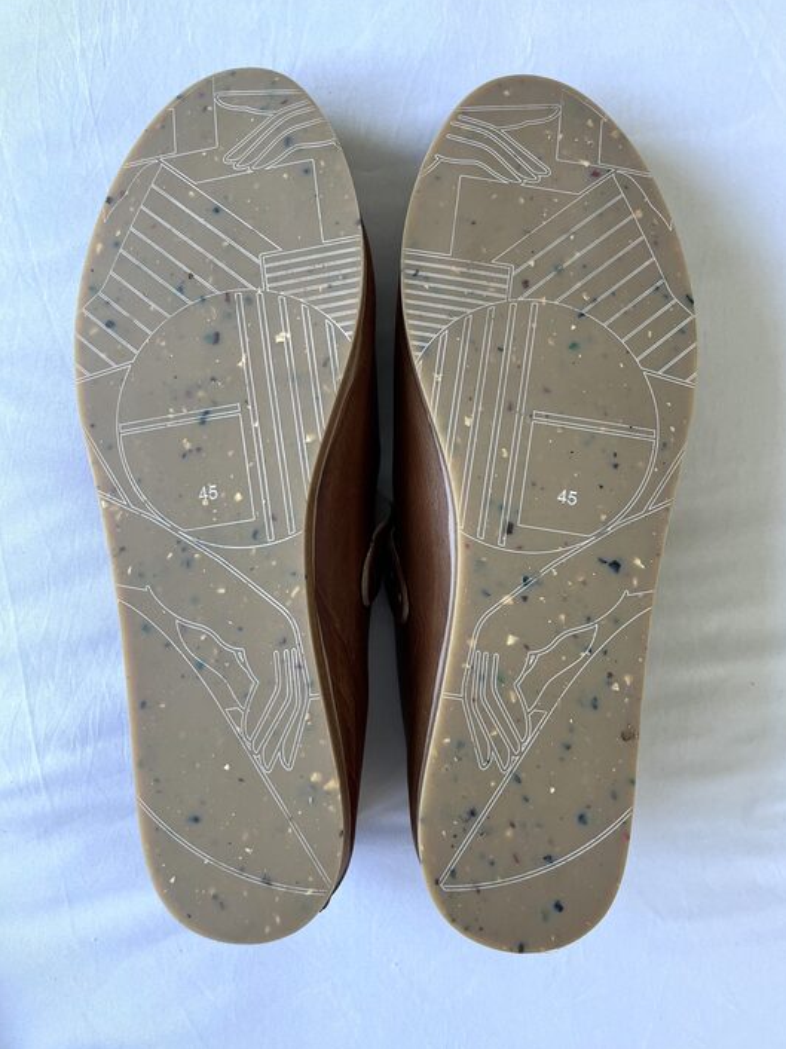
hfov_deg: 51.3
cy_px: 507
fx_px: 818
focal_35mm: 27
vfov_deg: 65.3
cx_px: 383
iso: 125
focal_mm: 5.1
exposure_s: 1/121
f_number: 1.6
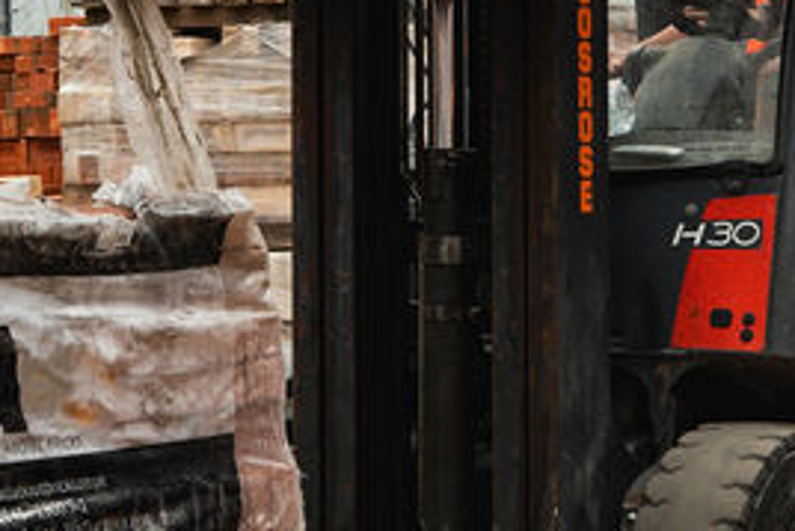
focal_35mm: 143
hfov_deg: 14.3
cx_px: 412
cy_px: 122
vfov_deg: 9.6
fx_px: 3159
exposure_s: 1/200
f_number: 4.5
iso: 125
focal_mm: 35
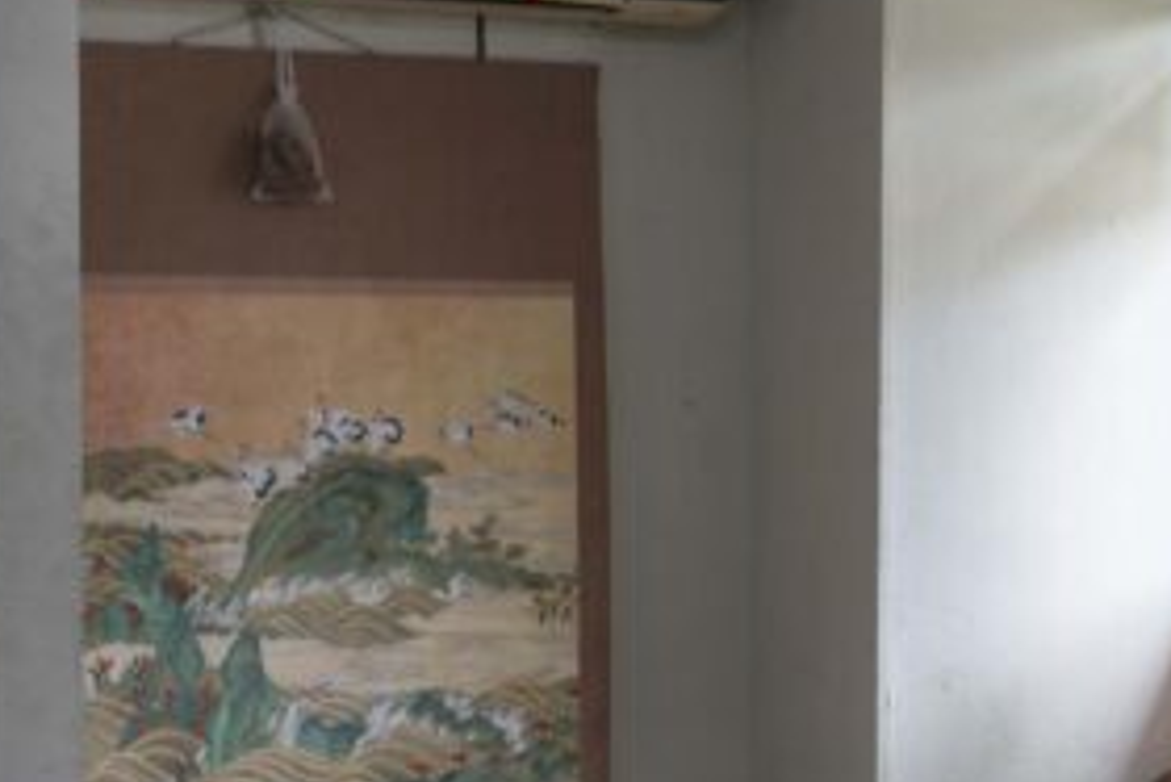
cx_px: 1878
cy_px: 629
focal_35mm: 139
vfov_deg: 9.9
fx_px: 4523
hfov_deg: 13.7
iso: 250
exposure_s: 1/60
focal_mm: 38
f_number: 5
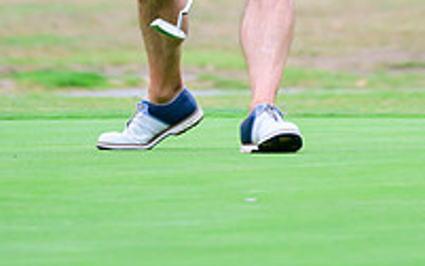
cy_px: -194
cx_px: 266
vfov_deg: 1.9
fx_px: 8207
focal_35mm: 708
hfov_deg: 3.0
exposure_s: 1/1000
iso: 2000
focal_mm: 310
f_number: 5.3
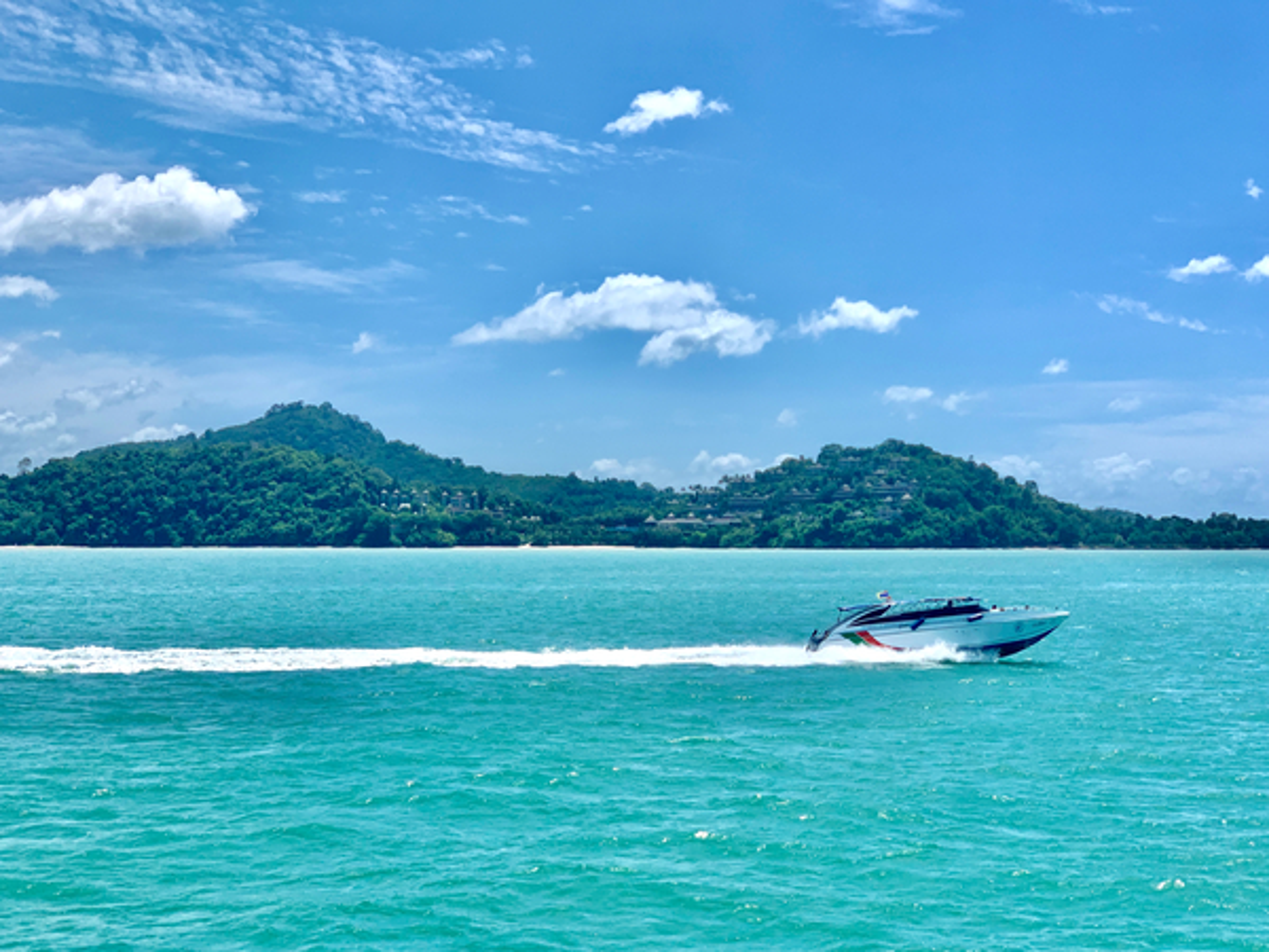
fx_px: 1906
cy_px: 476
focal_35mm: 52
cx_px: 634
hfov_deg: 36.8
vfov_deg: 28.0
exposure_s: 1/1996
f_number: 2.4
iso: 16
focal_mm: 6
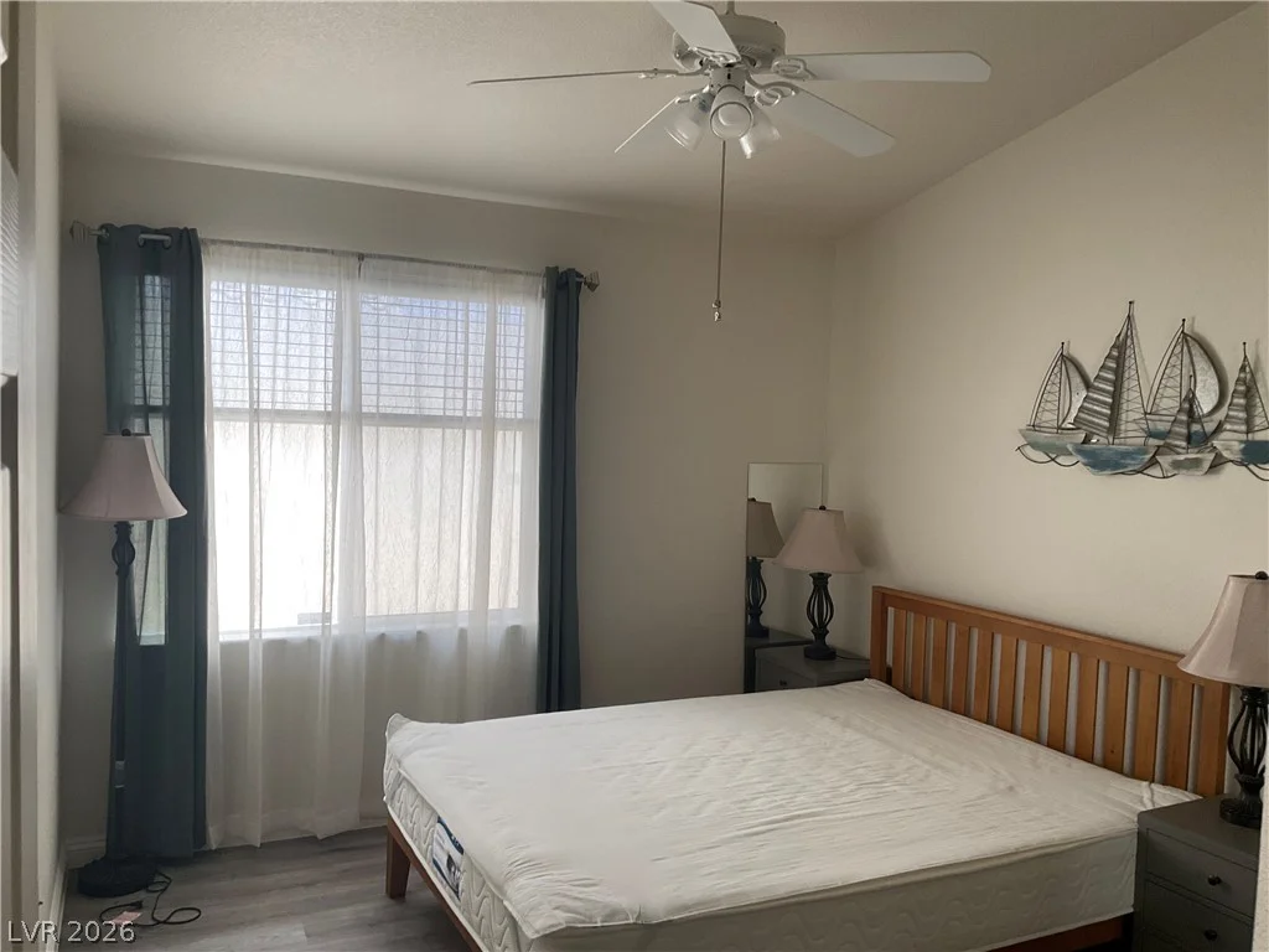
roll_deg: -2.3
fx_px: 1063
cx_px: 634
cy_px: 476
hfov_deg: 61.7
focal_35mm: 29
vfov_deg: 48.2
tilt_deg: -3.3
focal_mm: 3
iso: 40
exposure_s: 1/60
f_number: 1.8
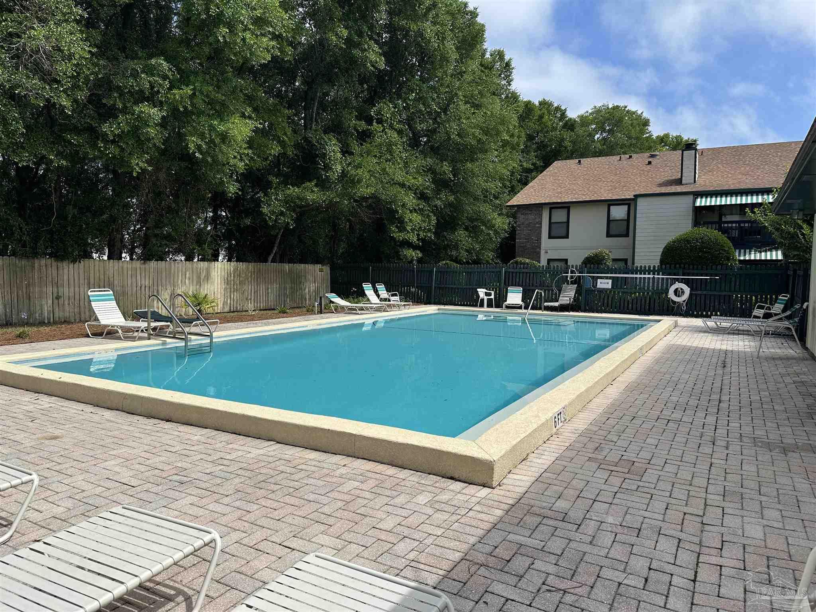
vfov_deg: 56.8
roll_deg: -1.0
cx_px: 408
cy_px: 306
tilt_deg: -3.6
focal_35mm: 24
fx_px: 566
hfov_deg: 71.6
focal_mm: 6.86
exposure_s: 1/6211
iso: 80
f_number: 1.78
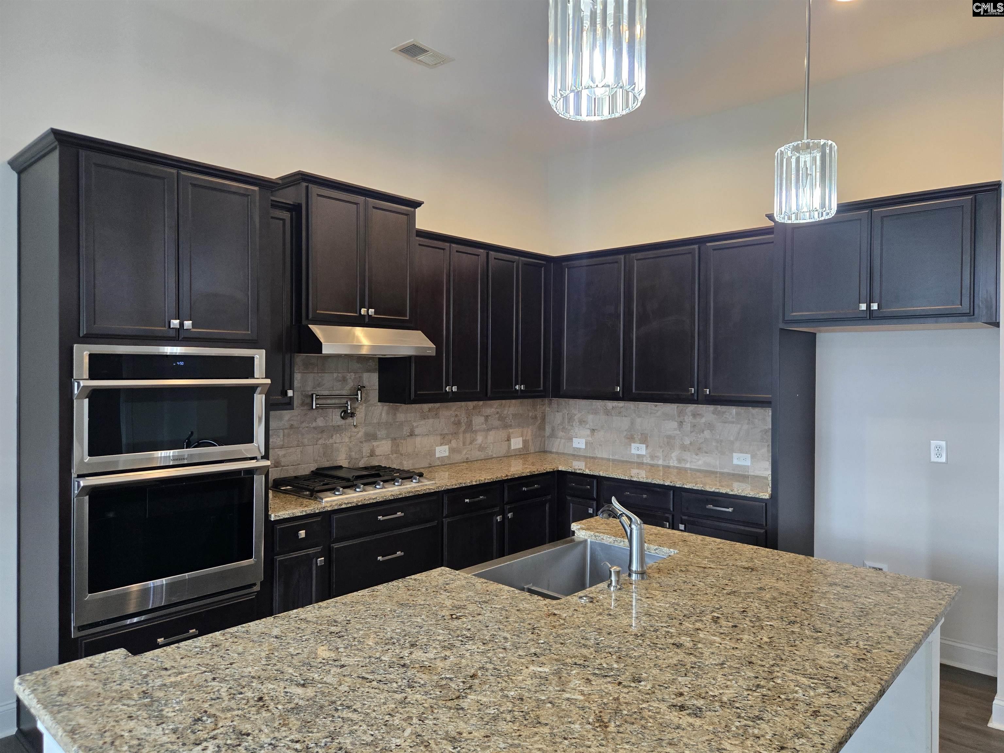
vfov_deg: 58.9
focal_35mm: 23
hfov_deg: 73.9
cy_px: 376
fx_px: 667
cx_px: 502
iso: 250
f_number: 1.8
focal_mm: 5.4
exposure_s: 1/120
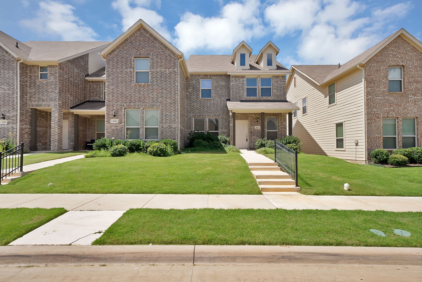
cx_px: 211
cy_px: 141
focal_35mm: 17
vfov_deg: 70.5
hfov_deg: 93.3
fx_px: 199
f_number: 9
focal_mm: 17
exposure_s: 1/320
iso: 640
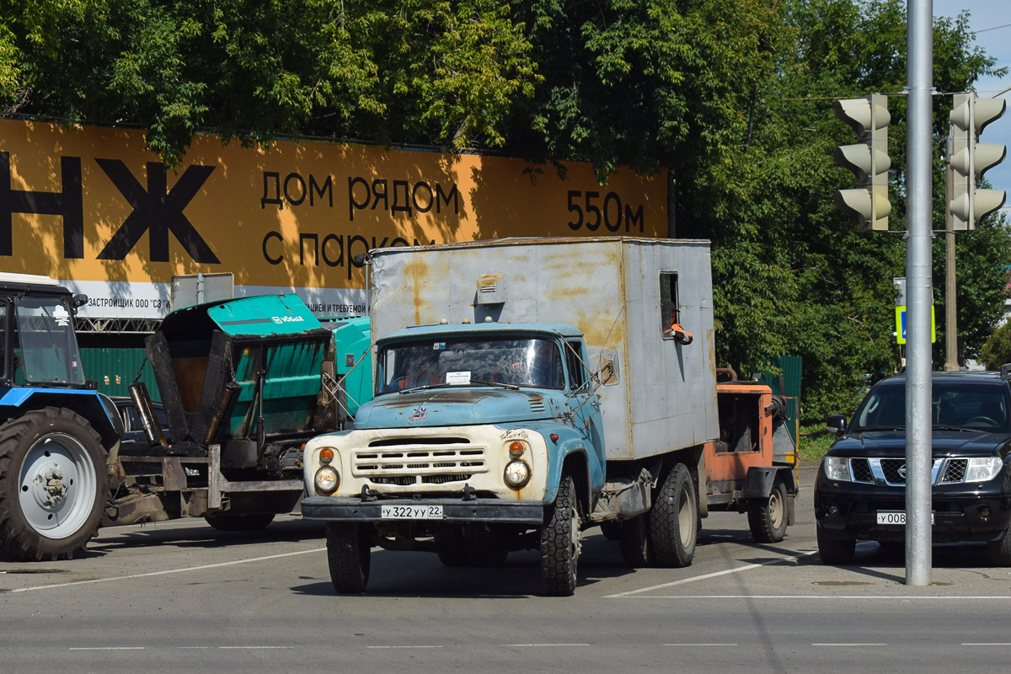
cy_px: 337
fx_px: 2317
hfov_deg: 24.6
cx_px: 506
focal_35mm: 82
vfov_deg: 16.6
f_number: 7.1
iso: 200
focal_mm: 55
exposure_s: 1/1250
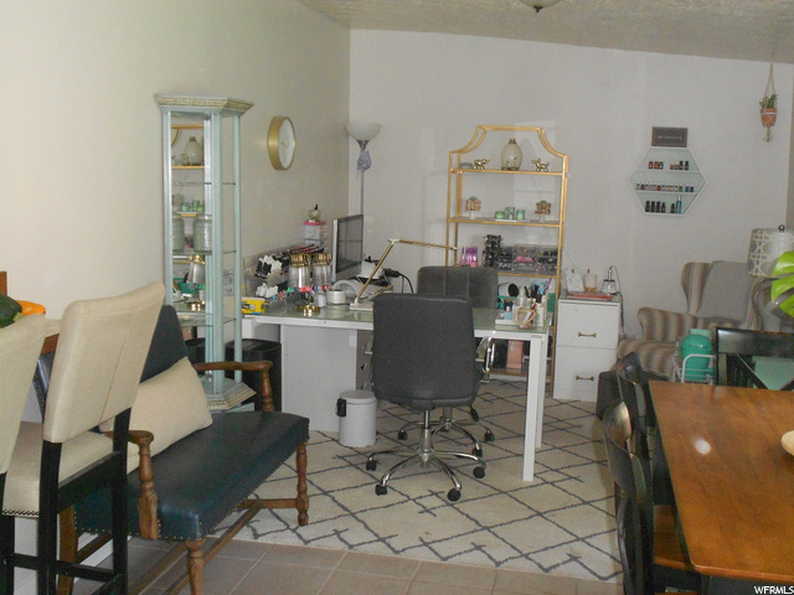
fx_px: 849
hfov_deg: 50.1
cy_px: 298
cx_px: 397
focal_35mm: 37
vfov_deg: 38.7
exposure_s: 1/30
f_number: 3.9
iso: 500
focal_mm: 6.7
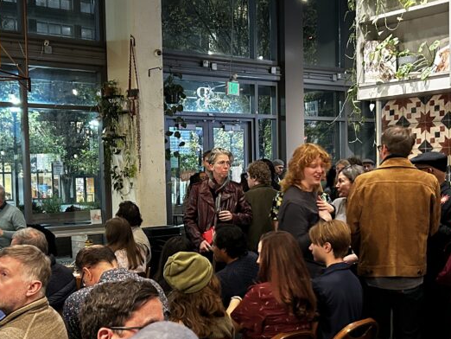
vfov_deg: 28.5
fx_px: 665
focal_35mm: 51
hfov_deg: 37.4
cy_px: 206
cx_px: 196
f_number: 1.5
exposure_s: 1/40
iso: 500
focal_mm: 5.7
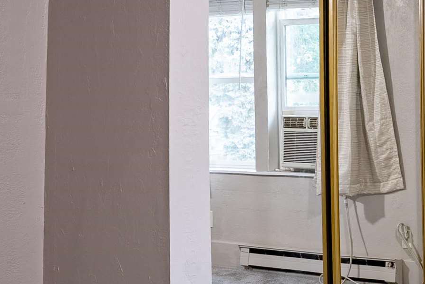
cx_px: 581
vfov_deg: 24.6
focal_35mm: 55
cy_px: 118
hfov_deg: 28.3
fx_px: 650
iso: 400
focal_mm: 16
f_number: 8
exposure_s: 1/80
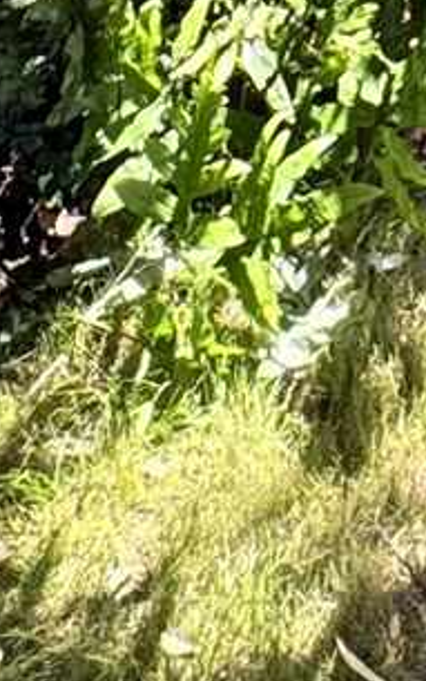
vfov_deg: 11.0
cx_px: 964
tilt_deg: +11.5
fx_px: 2078
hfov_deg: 10.4
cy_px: -1409
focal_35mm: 112
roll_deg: +1.4
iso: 40
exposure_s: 1/253
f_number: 2.2
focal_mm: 2.22
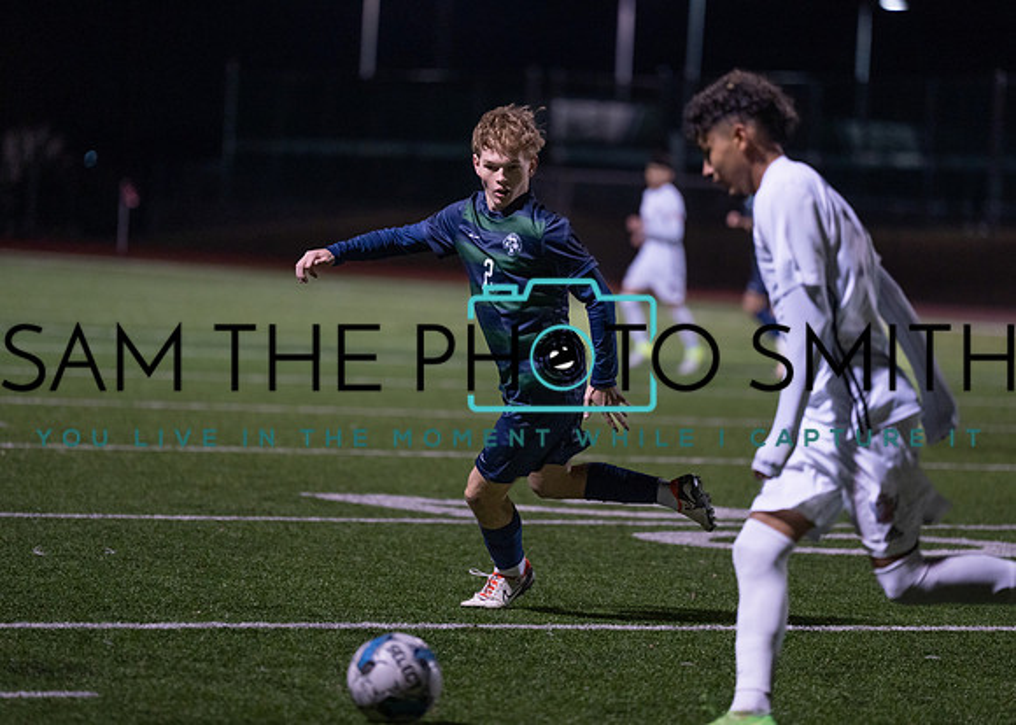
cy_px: 362
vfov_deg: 7.3
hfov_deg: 10.2
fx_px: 5667
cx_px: 508
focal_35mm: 196
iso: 2500
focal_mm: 180
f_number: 2.8
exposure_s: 1/1000
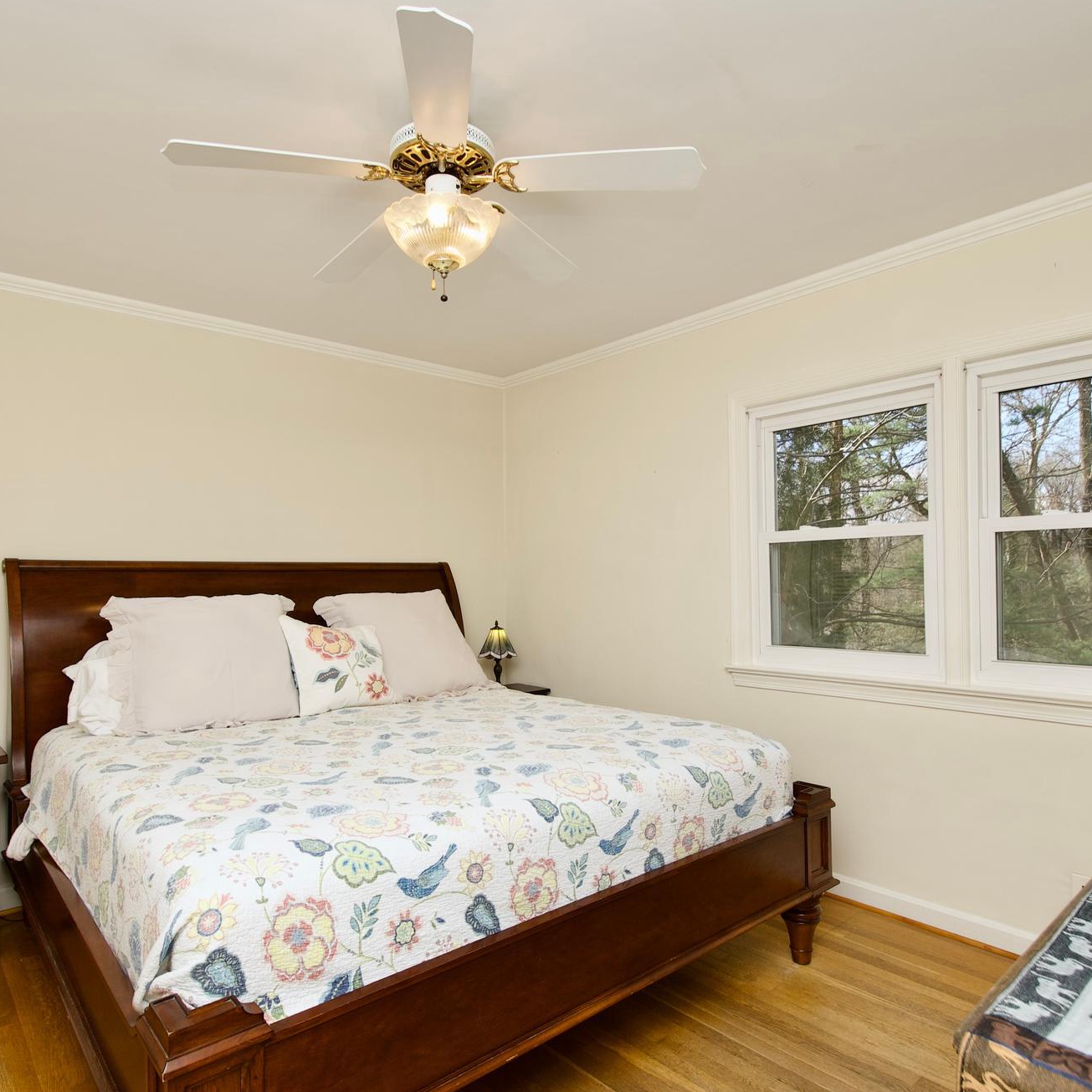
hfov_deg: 74.7
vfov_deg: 74.8
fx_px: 714
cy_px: 549
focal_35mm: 20
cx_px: 505
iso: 320
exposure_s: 1/200
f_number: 7.1
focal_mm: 10
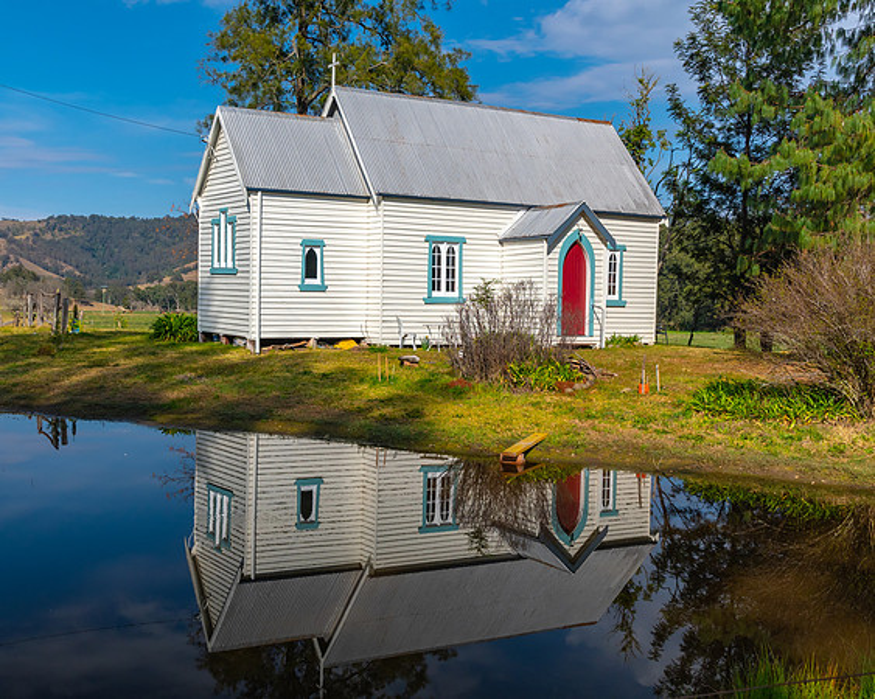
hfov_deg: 46.2
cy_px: 330
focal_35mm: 39
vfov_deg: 38.0
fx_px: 1014
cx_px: 321
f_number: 8
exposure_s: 1/640
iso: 200
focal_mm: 22
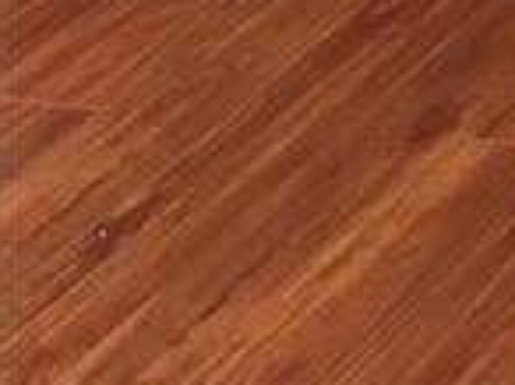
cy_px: -918
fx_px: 3030
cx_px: 1802
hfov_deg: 7.7
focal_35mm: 204
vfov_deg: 6.4
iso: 64
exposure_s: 1/15
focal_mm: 4.15
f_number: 2.2
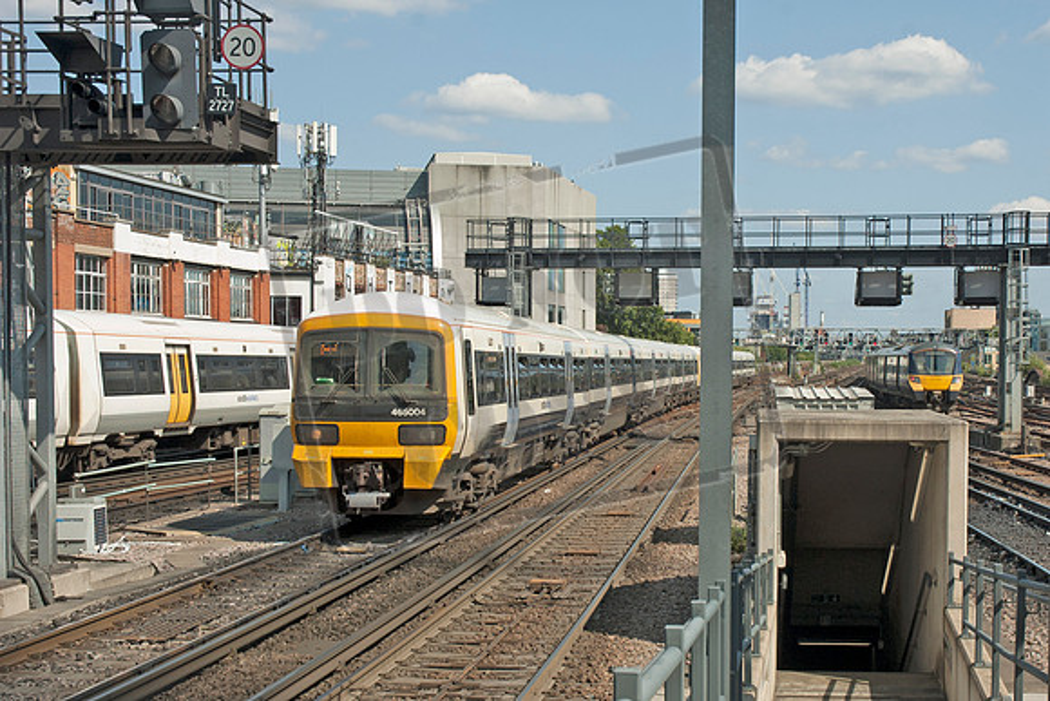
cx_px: 525
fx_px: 1269
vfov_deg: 30.9
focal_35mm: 44
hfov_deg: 45.0
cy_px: 350
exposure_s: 1/250
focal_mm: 29
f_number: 8
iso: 200
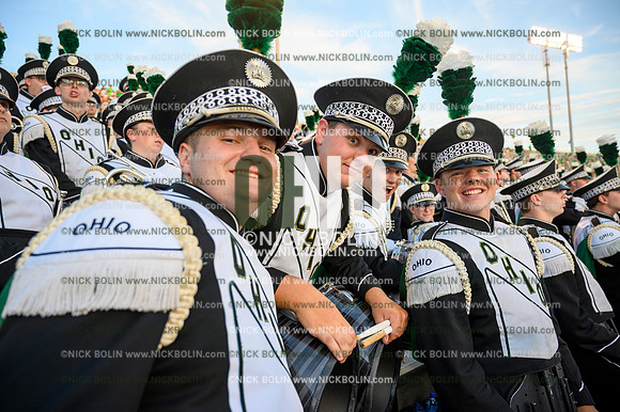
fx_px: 413
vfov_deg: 53.1
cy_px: 206
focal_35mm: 24
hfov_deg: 73.8
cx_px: 310
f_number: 4
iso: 100
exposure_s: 1/50
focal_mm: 24
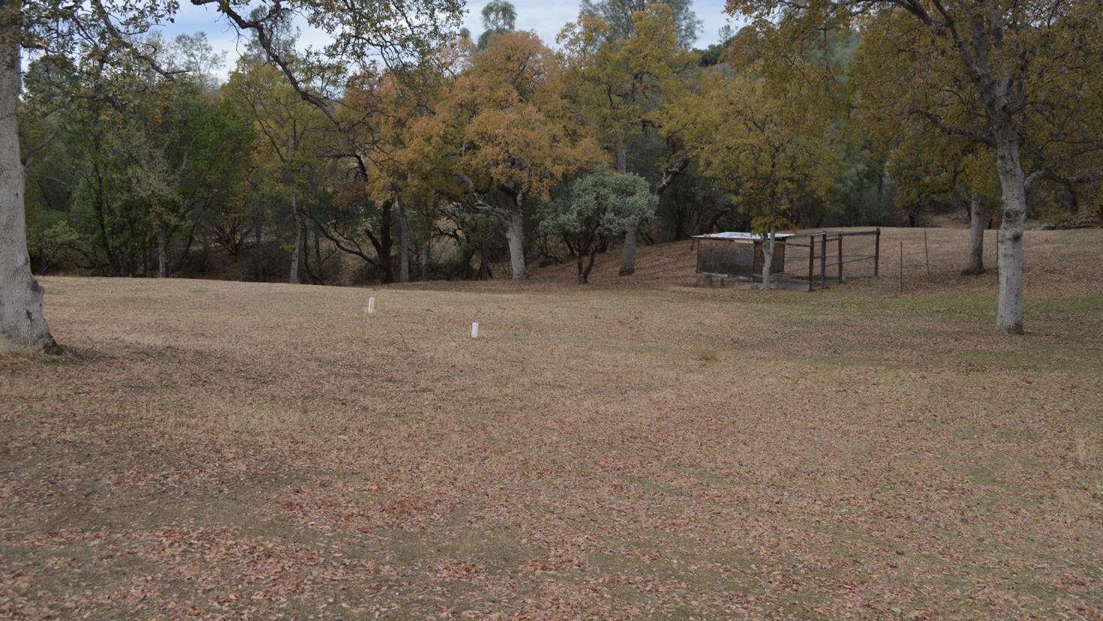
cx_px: 551
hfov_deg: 61.0
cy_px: 264
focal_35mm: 32
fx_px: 936
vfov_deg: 36.6
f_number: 5.6
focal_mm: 20
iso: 160
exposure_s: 1/125
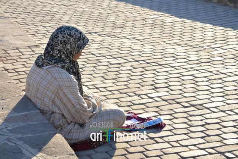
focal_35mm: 129
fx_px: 852
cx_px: 119
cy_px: 80
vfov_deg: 10.6
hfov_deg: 15.9
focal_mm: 86
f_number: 7.1
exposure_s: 1/200
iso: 100
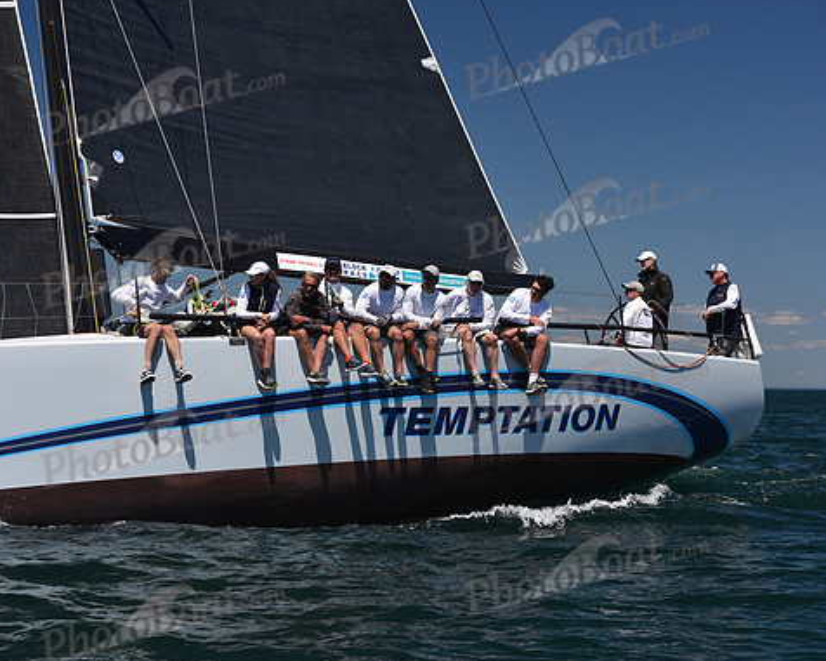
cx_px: 377
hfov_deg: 23.8
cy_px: 329
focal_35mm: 80
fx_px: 1956
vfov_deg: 19.2
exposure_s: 1/800
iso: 250
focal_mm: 70
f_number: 7.1
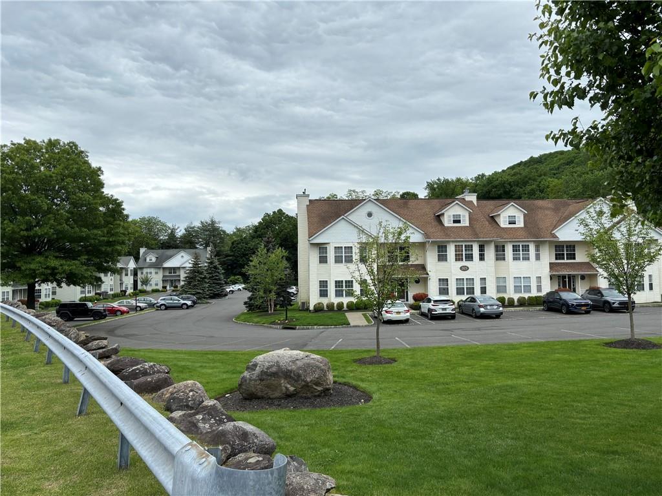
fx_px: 497
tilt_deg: +2.8
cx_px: 331
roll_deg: +0.5
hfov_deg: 67.3
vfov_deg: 53.1
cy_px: 248
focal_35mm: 26
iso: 50
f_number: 1.6
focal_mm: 5.96
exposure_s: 1/1499
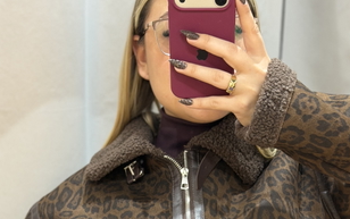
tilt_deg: -15.0
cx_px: 210
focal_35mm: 88
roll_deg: -3.6
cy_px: 234
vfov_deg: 14.6
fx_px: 840
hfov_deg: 23.5
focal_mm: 6.76
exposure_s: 1/50
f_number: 1.78
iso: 125
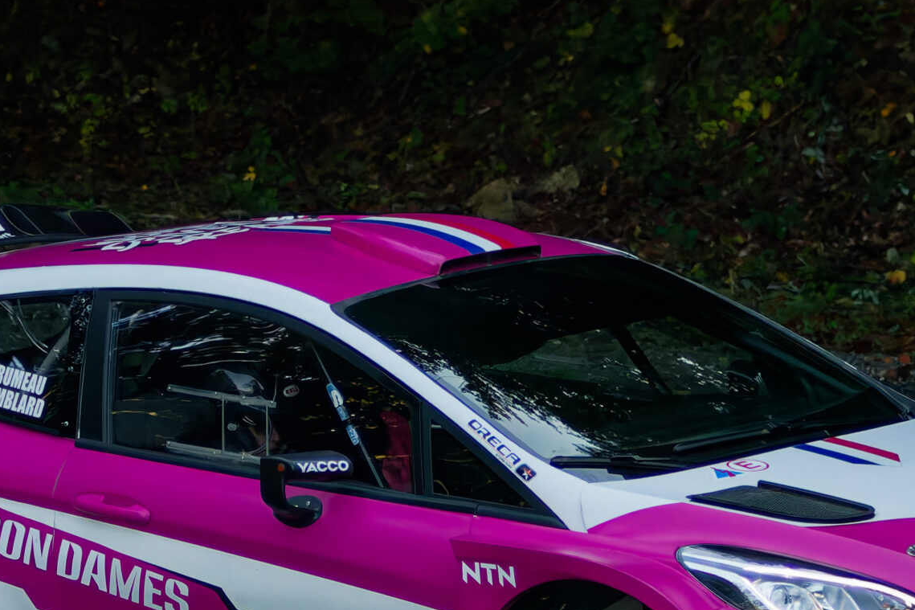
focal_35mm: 236
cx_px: 447
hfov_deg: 8.7
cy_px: 528
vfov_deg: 5.8
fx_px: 5997
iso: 11400
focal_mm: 70
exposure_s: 1/5000
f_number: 4
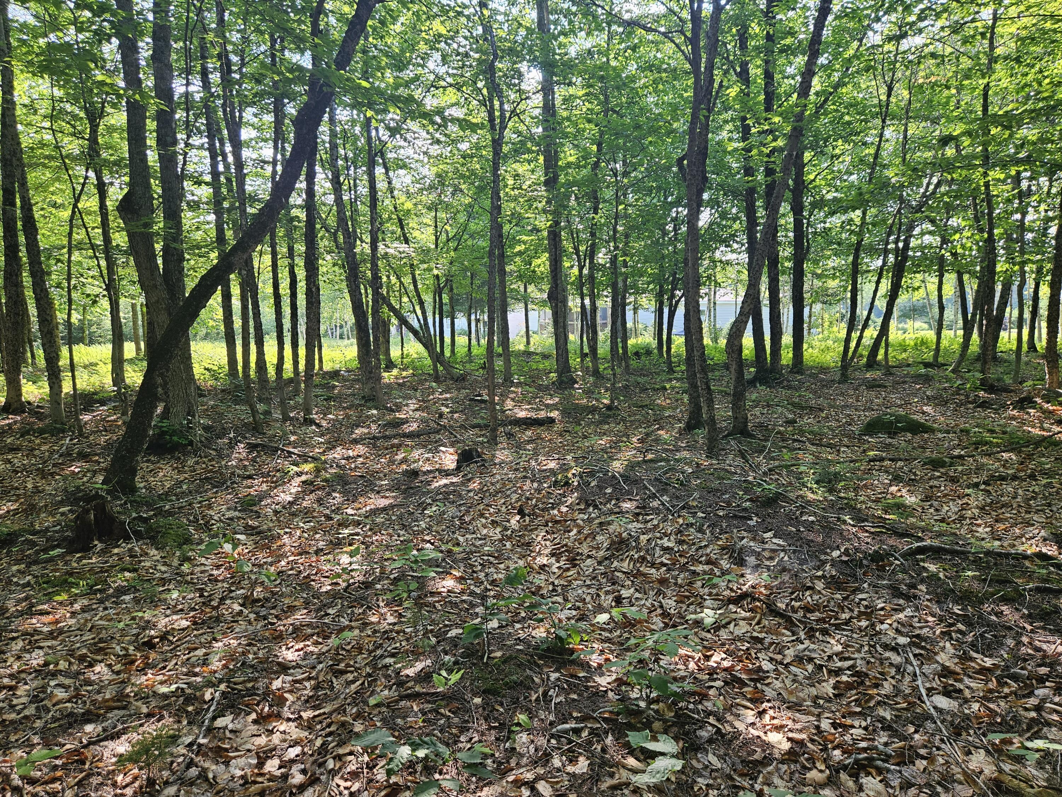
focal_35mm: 23
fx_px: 706
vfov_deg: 58.9
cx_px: 531
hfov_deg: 73.9
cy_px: 398
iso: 50
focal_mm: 5.4
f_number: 1.8
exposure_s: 1/180
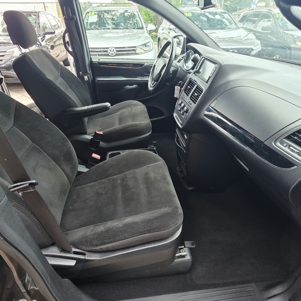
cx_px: 142
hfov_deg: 74.8
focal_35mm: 20
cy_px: 148
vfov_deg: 74.8
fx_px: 197
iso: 64
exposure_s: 1/120
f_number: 1.9
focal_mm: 2.2
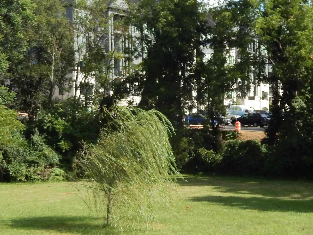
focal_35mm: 64
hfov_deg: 30.2
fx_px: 579
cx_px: 178
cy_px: 148
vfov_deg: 22.9
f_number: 3.4
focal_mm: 4.5
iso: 125
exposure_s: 1/800
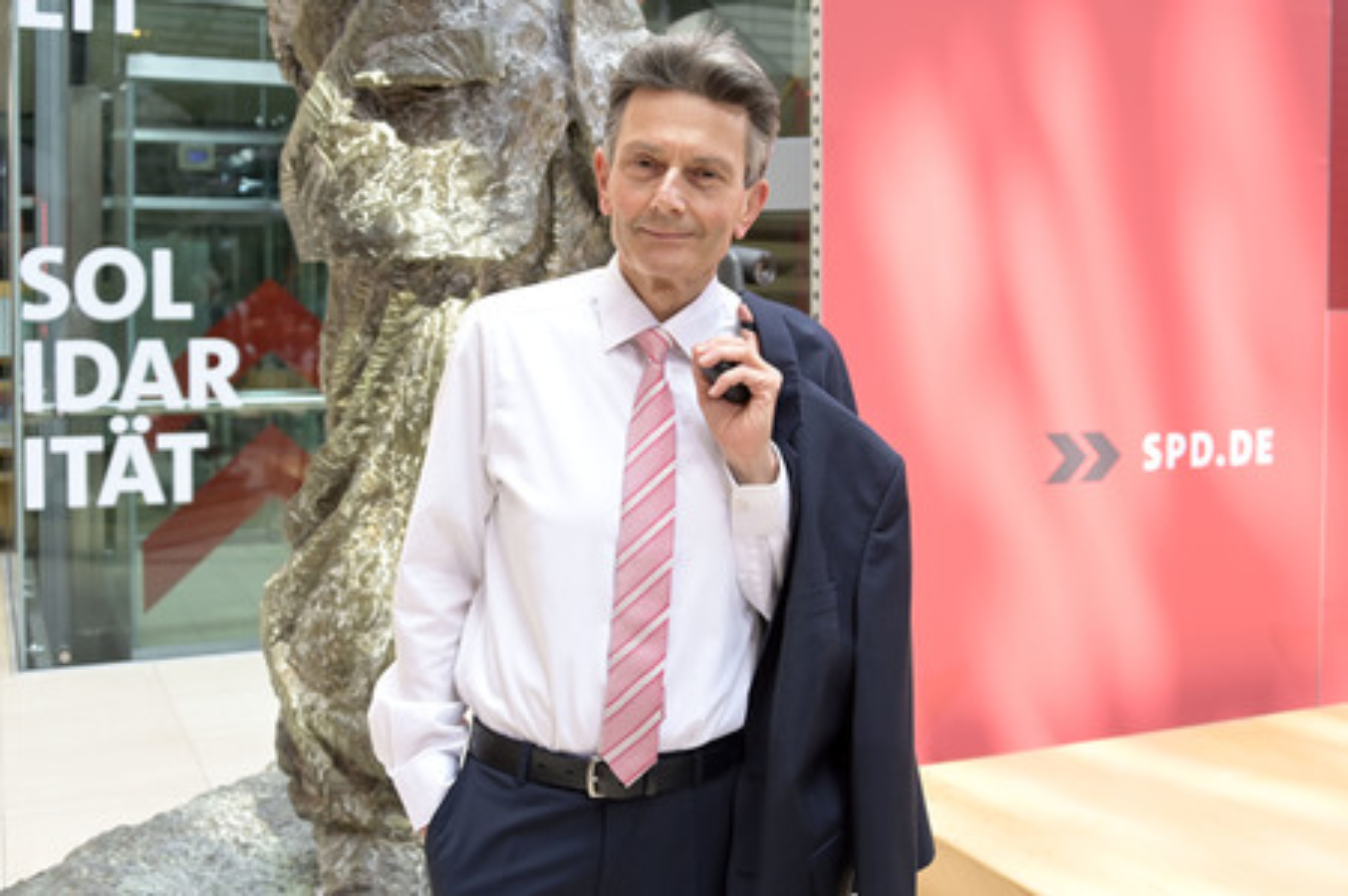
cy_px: 448
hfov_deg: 58.8
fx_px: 1197
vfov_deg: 41.1
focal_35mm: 32
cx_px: 674
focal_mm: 32
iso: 1600
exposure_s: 1/640
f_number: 4
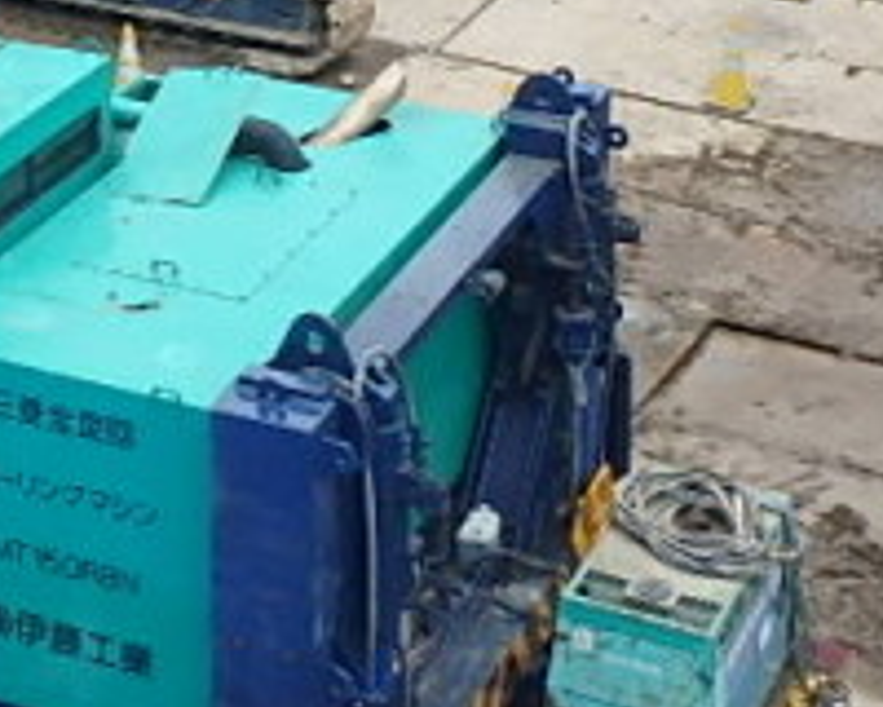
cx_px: 93
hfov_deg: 18.0
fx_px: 2744
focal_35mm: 105
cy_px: -482
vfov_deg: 13.5
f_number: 3.5
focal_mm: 3.7
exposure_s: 1/250
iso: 125
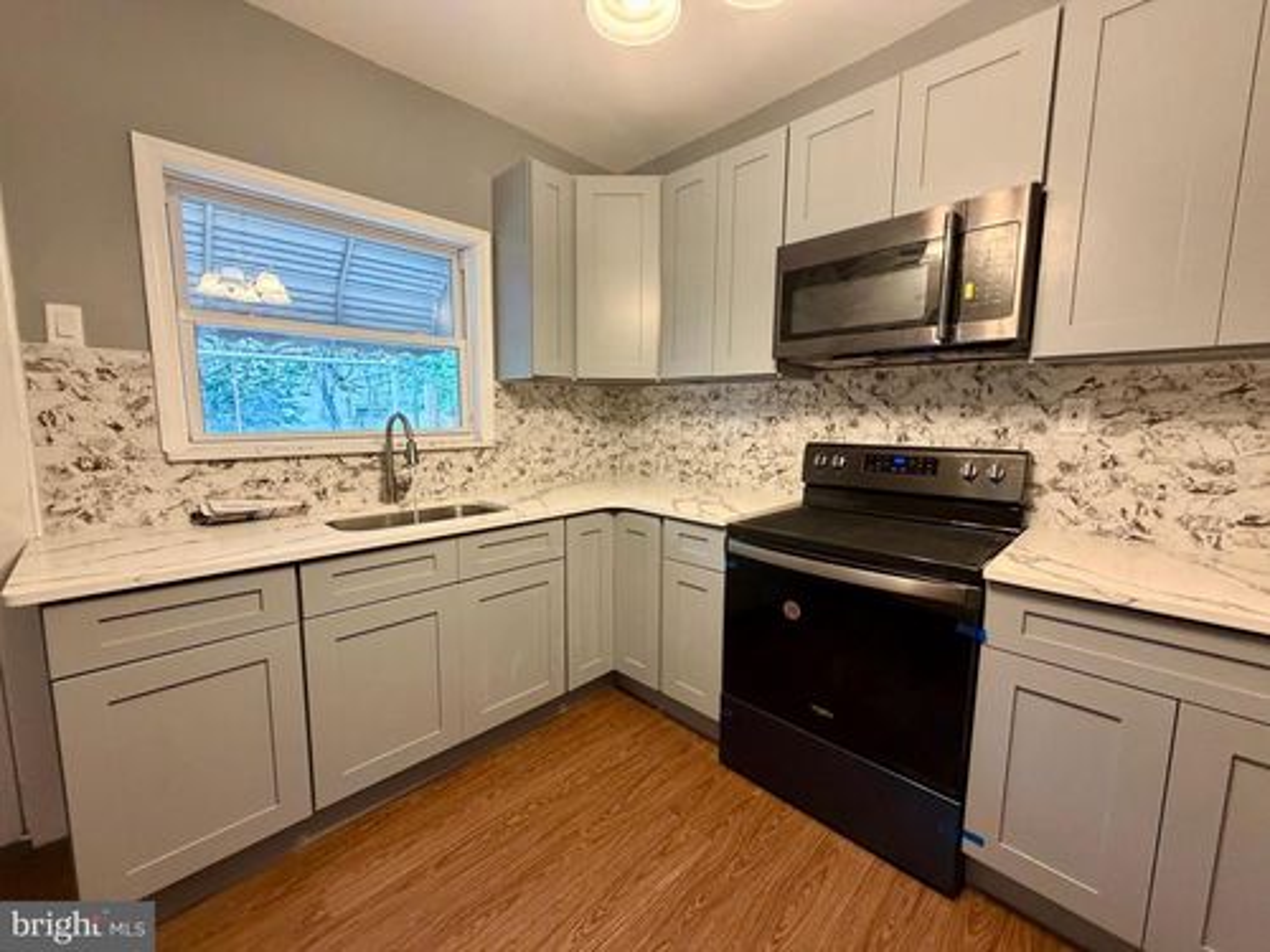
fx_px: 514
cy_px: 476
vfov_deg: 85.7
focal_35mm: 14
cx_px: 635
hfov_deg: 102.1
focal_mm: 2.22
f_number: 2.2
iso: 320
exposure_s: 1/60
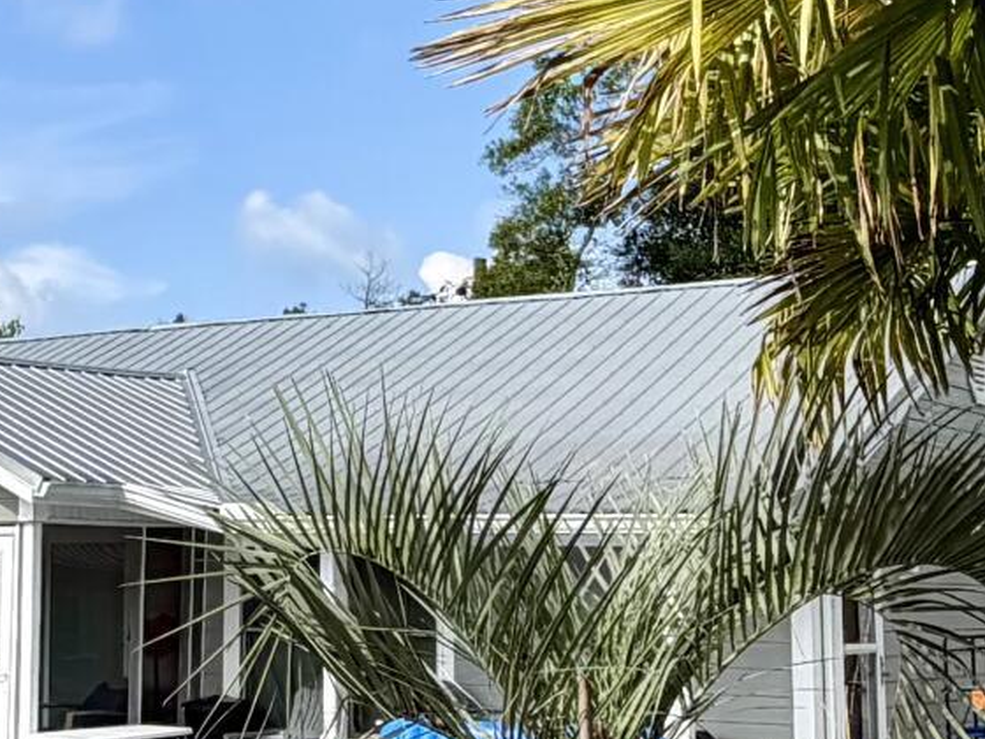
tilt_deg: +7.1
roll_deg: -0.5
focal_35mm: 75
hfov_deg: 25.6
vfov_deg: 19.6
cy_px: 296
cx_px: 220
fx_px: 2134
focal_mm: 2.22
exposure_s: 1/770
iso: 25
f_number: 2.2
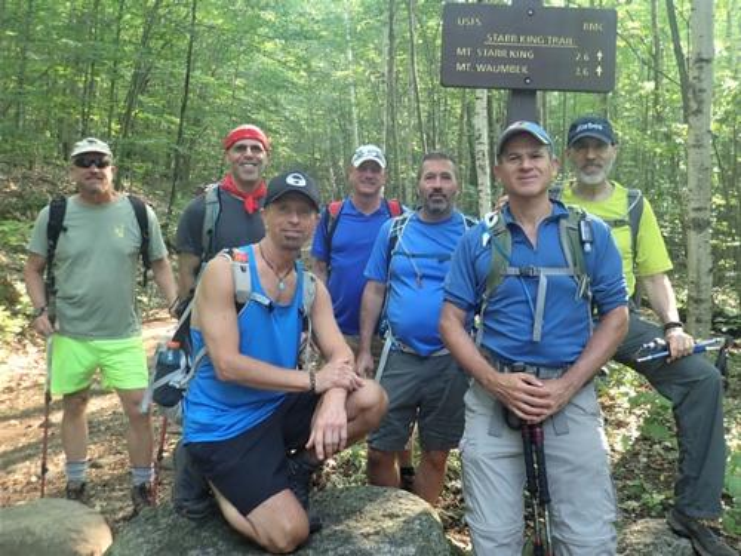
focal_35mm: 25
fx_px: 535
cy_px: 278
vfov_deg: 54.9
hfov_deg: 69.4
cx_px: 370
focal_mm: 4.5
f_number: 2
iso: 200
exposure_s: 1/60
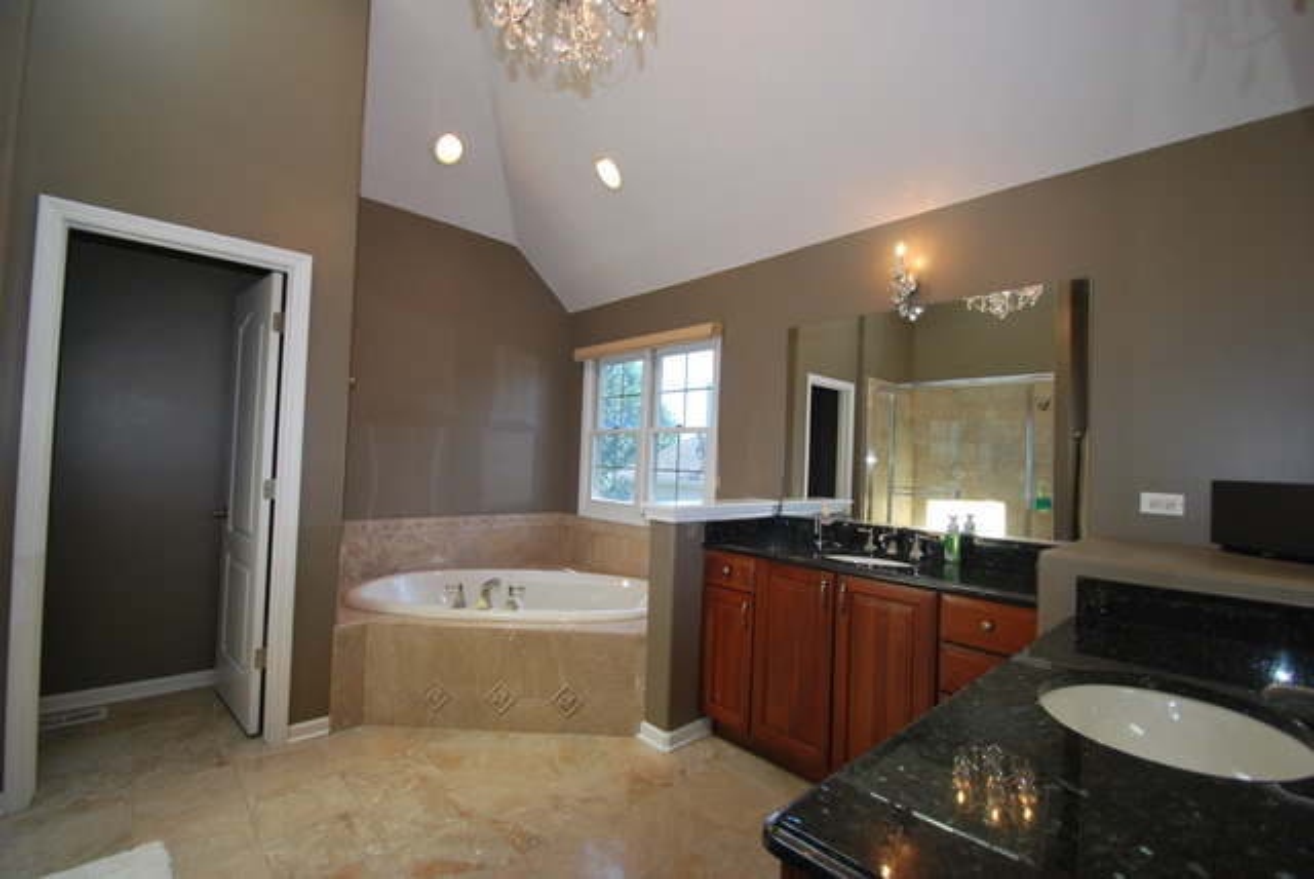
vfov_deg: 77.4
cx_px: 657
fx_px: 548
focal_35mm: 15
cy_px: 440
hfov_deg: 100.3
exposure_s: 1/60
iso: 200
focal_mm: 10
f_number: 4
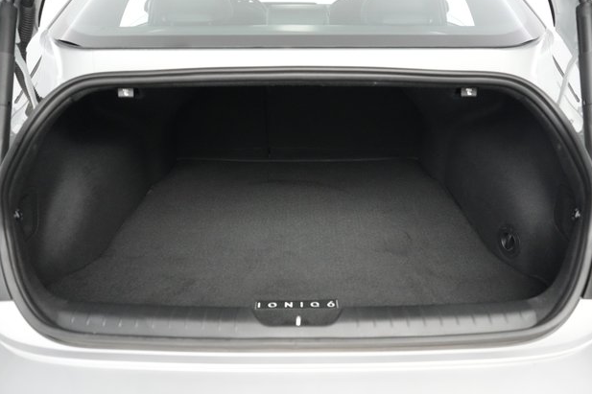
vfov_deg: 46.4
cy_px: 199
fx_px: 460
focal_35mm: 28
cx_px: 299
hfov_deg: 65.5
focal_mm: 27
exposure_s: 1/160
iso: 8000
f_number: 2.8
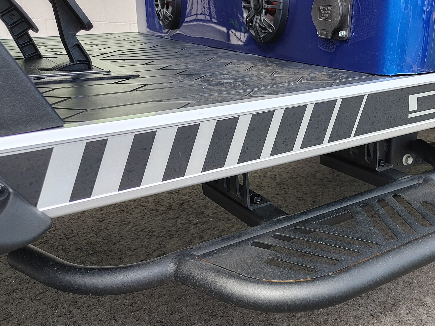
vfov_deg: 37.6
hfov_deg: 47.9
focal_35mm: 38
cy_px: 197
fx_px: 478
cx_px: 301
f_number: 1.8
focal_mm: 4.81
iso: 50
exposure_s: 1/262
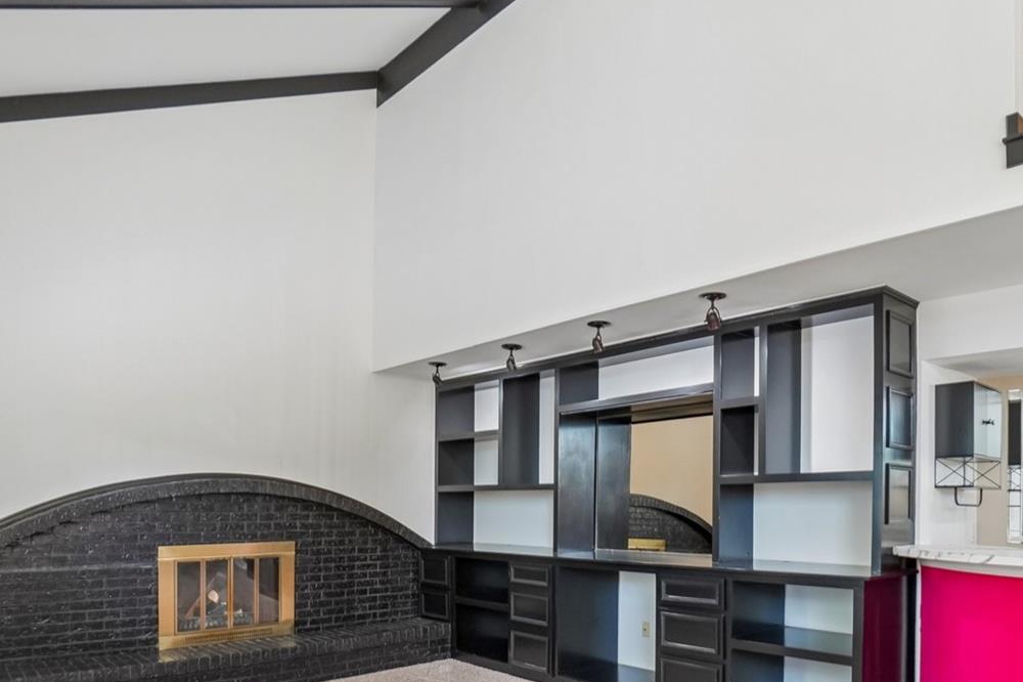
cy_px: 505
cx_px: 557
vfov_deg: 51.0
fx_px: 682
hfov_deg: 73.6
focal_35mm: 24
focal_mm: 10
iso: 400
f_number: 8
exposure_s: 1/13
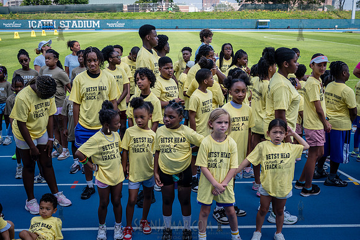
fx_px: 407
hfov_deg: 47.7
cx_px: 181
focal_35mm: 41
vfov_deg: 32.7
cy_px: 133
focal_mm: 35
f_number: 5
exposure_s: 1/250
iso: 100
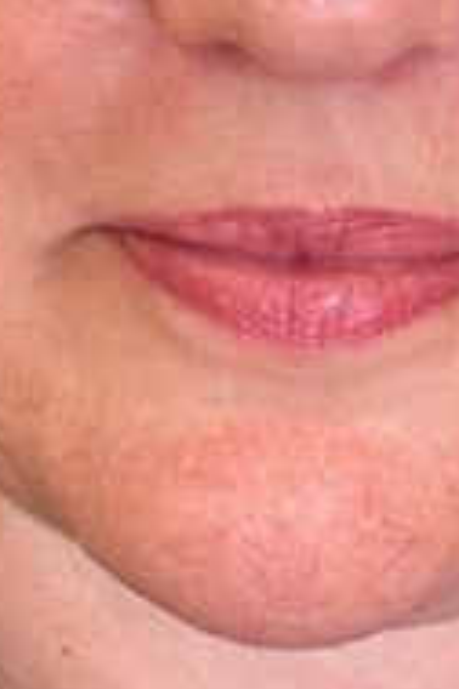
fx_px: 3232
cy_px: 18
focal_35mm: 169
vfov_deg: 12.0
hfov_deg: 8.1
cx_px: 324
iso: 80
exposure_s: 1/60
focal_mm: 2.69
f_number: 1.9
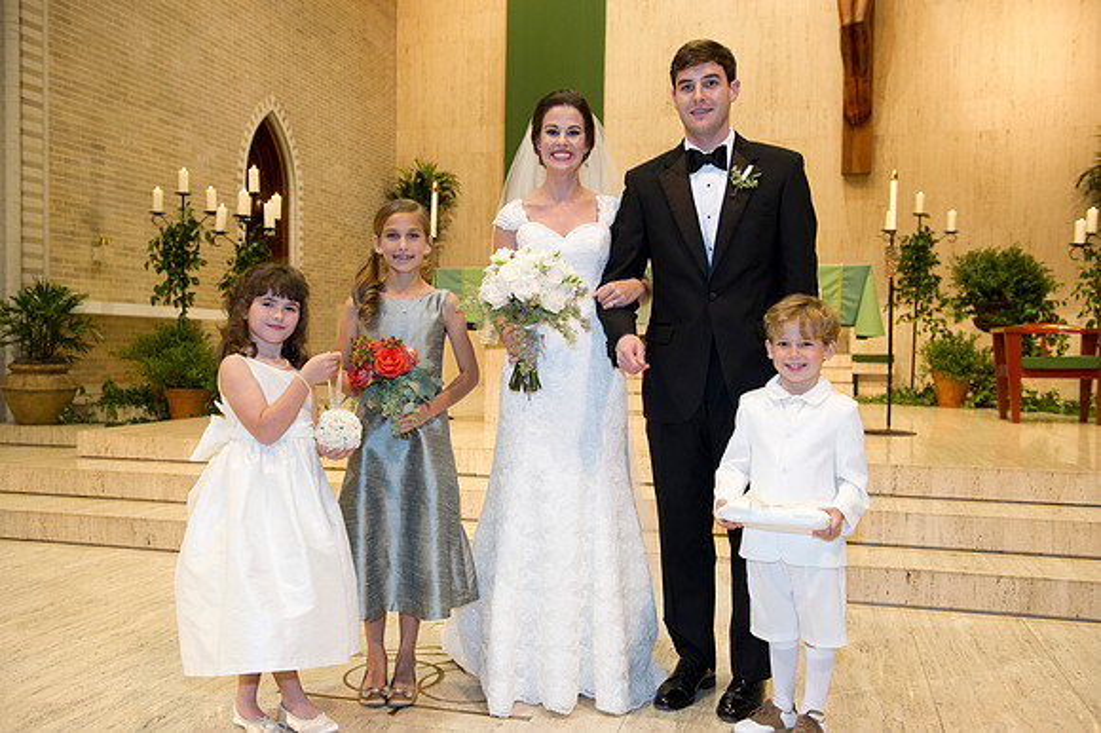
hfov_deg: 58.7
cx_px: 550
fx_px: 978
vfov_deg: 41.1
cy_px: 366
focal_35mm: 32
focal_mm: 32
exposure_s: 1/80
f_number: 5
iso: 1600
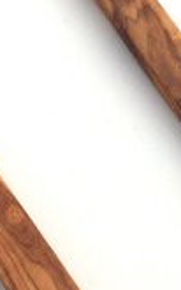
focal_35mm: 149
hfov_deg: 8.8
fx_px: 1177
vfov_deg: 14.0
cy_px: 76
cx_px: 32
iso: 32
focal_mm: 4.15
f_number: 2.2
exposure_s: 1/1364
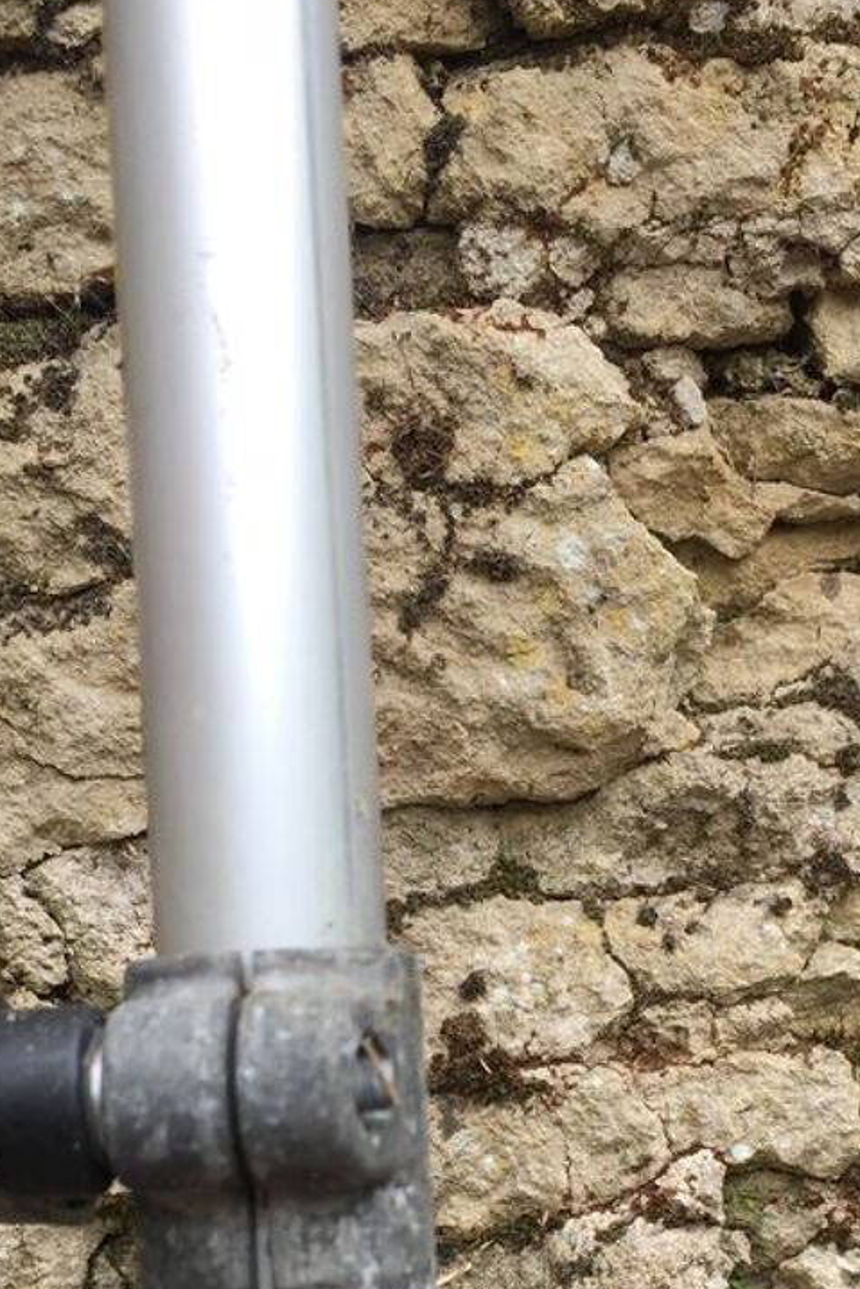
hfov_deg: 24.1
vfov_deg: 33.8
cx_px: 540
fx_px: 2006
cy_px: 1144
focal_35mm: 56
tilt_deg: -23.3
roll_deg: -0.5
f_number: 2.2
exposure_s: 1/359
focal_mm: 4.15
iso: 32
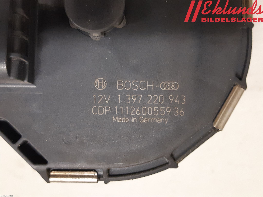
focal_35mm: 26
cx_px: 132
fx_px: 198
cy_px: 98
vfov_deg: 53.1
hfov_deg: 67.3
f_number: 1.7
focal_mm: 3.93
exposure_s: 1/33
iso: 250
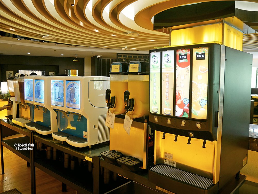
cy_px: 97
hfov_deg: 59.9
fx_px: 224
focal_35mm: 30
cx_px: 129
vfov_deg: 46.8
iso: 400
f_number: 3.6
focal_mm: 15
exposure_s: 1/60
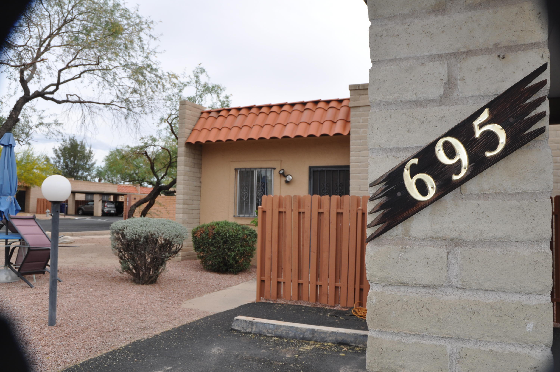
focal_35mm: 33
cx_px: 280
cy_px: 186
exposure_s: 1/200
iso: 200
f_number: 10
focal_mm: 22
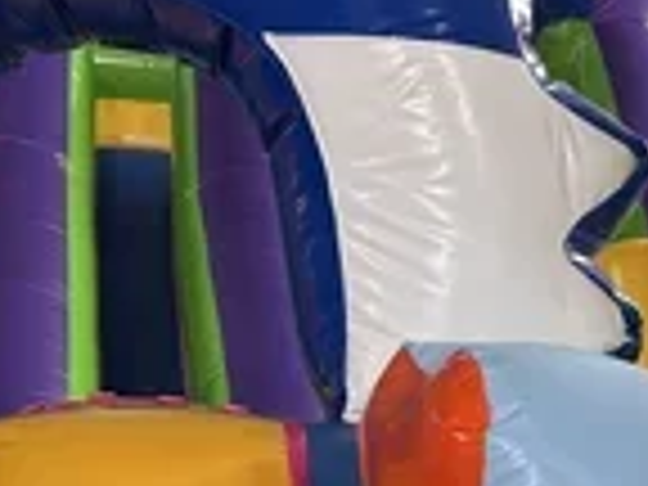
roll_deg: +0.5
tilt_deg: -5.2
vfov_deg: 18.7
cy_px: 569
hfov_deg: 23.4
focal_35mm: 75
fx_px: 1404
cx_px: 806
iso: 125
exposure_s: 1/50
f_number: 1.78
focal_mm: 6.86
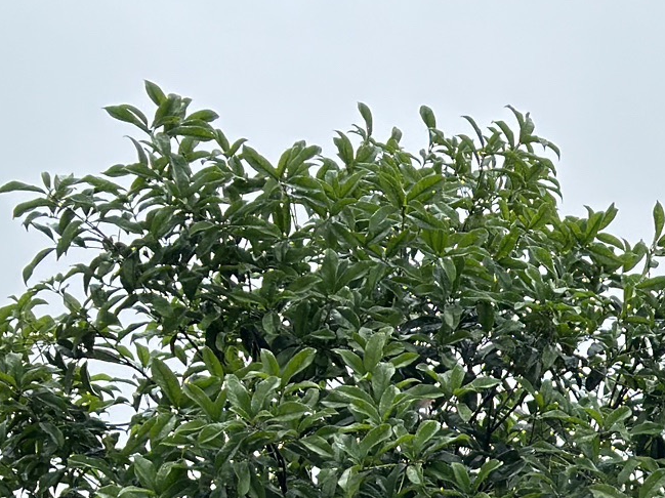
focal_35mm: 148
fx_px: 2842
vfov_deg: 9.7
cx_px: 909
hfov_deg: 12.8
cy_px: 756
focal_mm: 6.86
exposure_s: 1/1107
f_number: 1.78
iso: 80
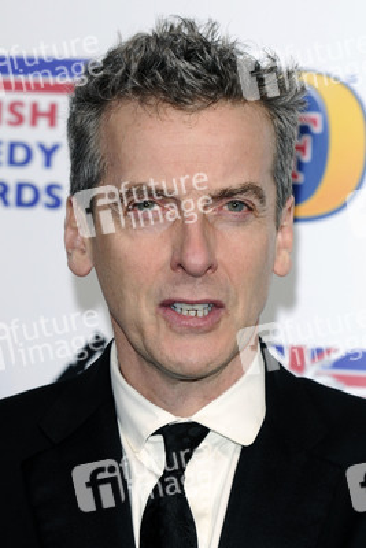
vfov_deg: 15.9
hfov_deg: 10.6
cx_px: 183
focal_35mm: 129
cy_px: 274
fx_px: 1965
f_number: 4.5
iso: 320
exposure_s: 1/200
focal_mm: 86
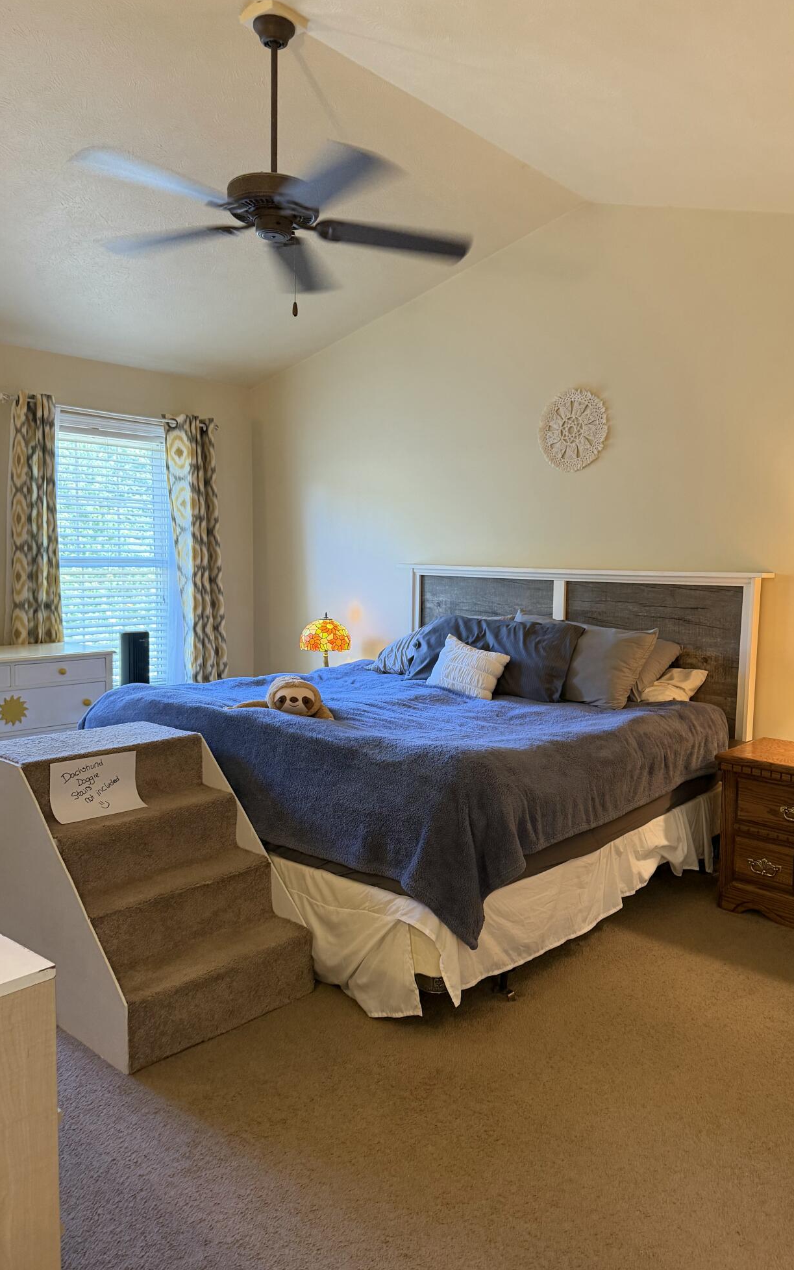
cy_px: 642
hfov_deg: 47.4
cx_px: 465
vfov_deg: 70.4
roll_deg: -1.3
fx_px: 900
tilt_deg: -6.4
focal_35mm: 26
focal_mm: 6.76
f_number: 1.78
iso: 250
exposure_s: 1/60
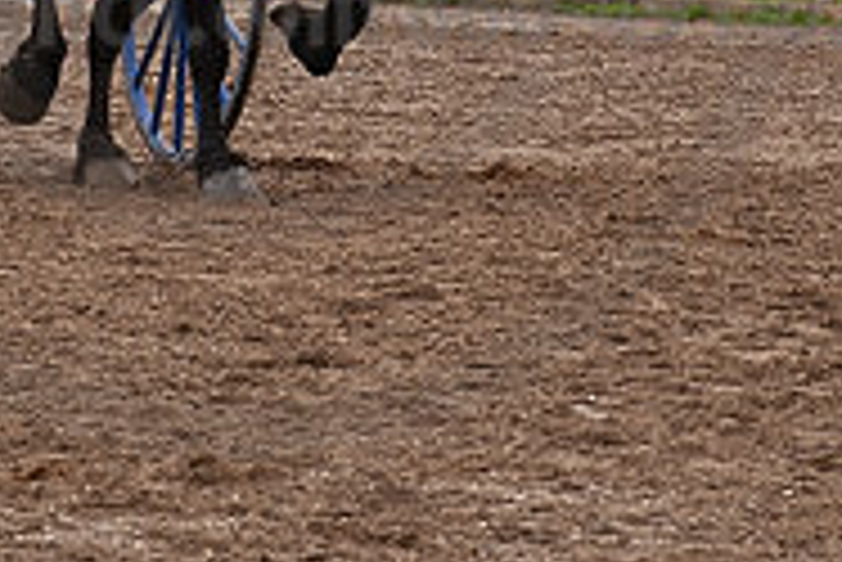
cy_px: -142
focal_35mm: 538
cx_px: 221
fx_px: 12593
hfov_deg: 3.8
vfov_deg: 2.6
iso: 560
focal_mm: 200
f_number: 5.6
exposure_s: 1/1000
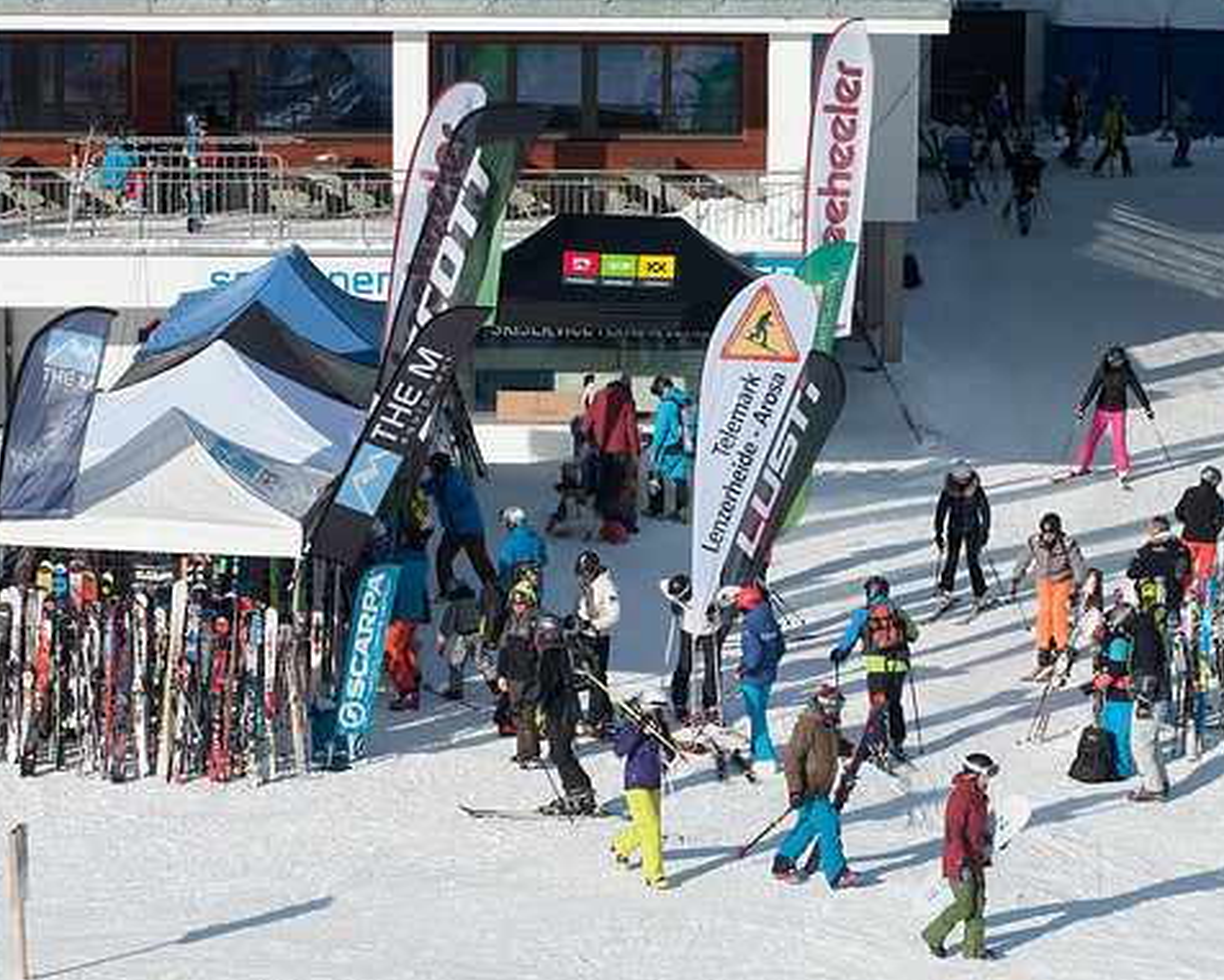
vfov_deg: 11.3
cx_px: 604
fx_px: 4964
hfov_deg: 14.1
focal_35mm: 137
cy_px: 487
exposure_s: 1/640
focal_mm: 80
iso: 500
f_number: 13
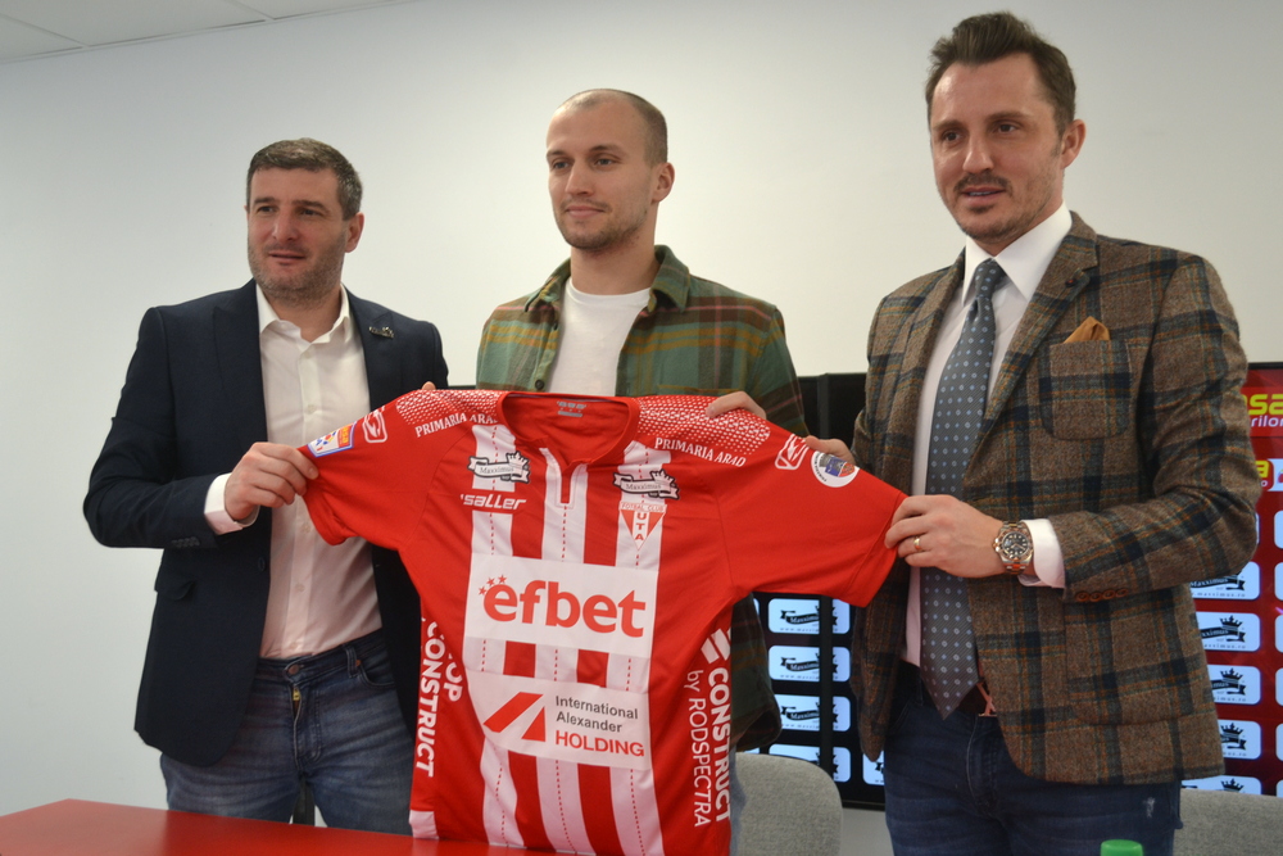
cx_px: 642
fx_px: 1497
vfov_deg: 31.9
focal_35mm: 42
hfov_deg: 46.4
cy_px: 428
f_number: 4.5
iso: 450
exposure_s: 1/60
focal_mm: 28
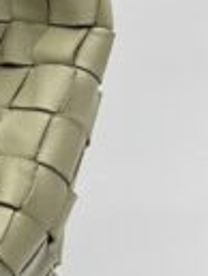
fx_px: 1648
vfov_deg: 9.6
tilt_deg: -6.6
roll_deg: +0.2
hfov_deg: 6.1
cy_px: 150
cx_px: -596
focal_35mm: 206
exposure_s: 1/100
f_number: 1.5
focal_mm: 5.7
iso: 32
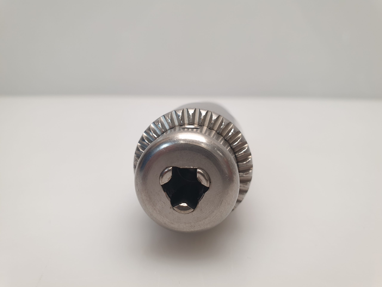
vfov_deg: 53.1
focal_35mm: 26
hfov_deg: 67.3
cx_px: 191
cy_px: 144
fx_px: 287
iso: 80
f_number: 2.4
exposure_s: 1/50
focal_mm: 4.3
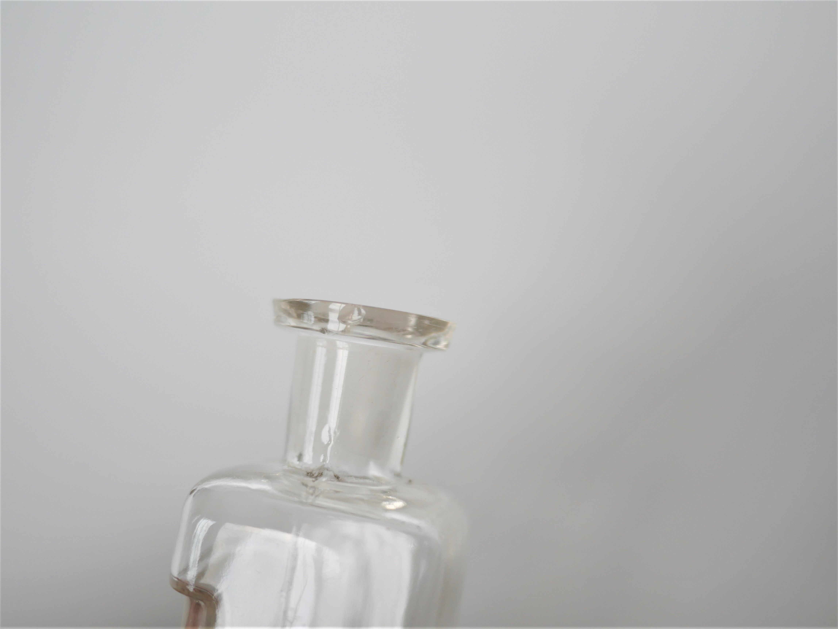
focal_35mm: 40
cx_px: 419
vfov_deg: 36.0
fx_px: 969
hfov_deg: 46.8
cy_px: 314
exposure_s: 1/125
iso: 250
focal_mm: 20
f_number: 1.7
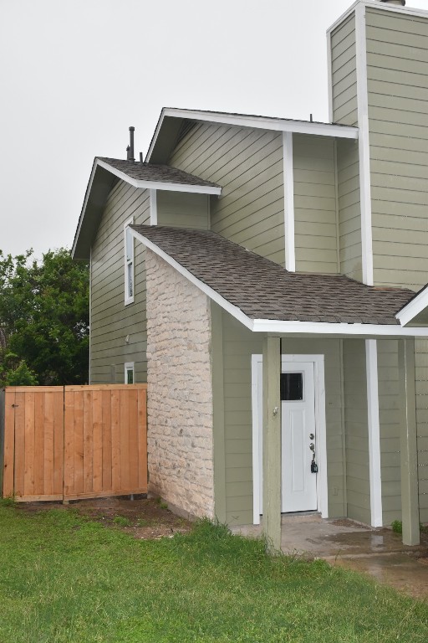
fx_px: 695
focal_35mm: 39
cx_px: 214
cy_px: 322
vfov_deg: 49.6
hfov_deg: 34.2
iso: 280
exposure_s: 1/125
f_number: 5.6
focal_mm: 26
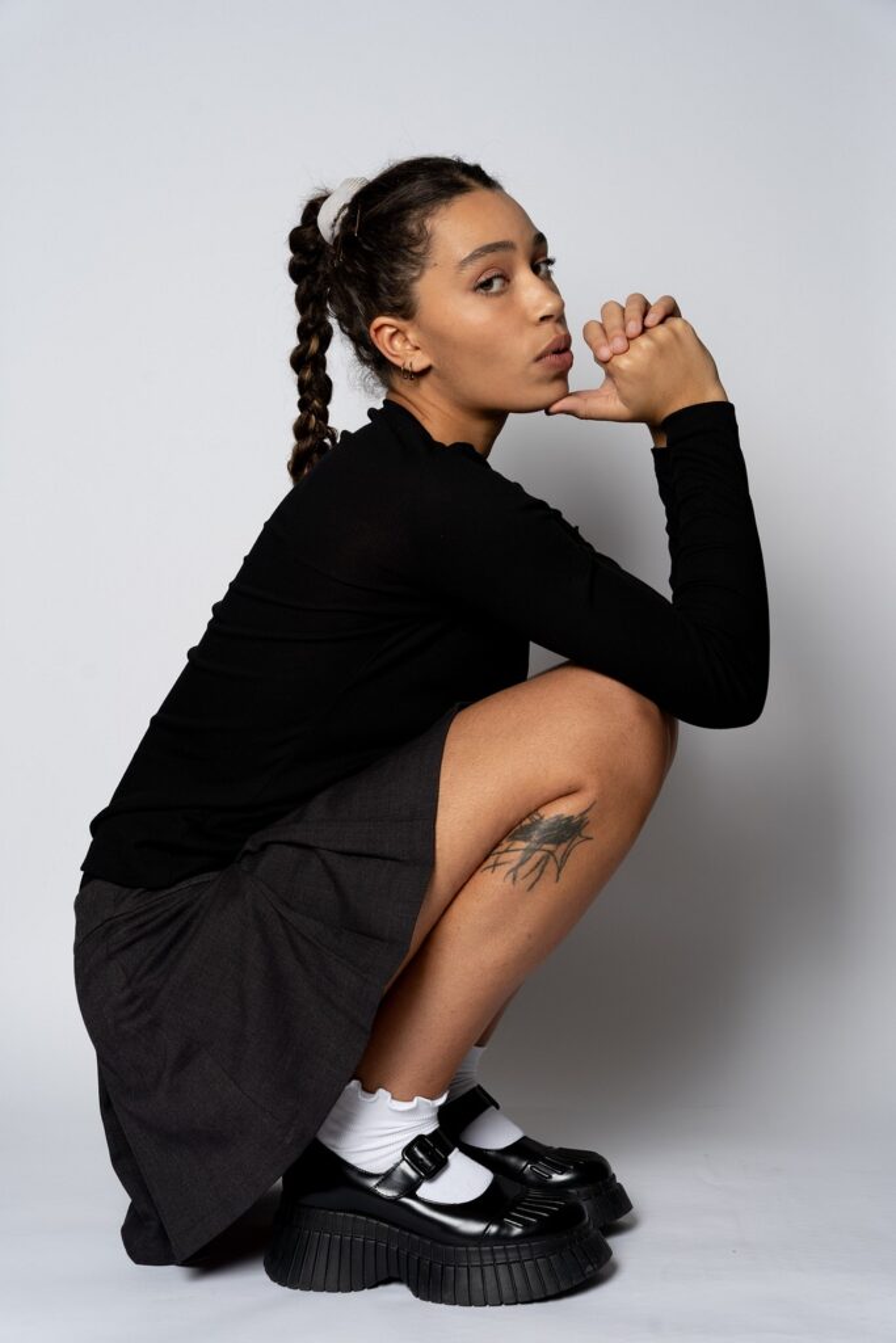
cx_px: 448
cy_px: 672
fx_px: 1761
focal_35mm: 47
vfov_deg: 41.7
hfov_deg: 28.5
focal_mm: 47.2
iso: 100
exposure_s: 1/125
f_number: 7.1
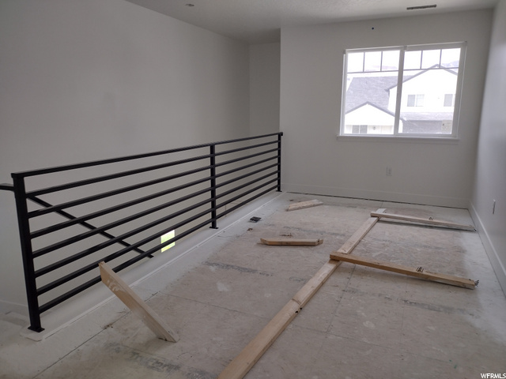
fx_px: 395
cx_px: 253
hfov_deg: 65.3
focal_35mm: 27
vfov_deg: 51.4
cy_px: 190
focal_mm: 4.71
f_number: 1.7
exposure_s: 1/344
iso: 100
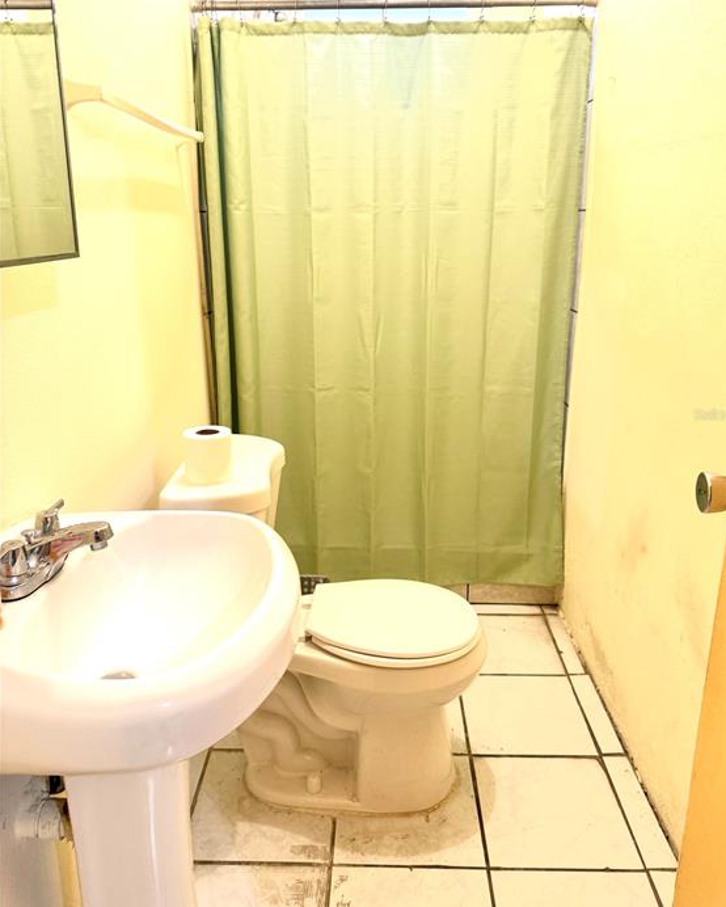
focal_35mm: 26
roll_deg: +1.0
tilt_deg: -14.9
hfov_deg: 54.9
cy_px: 414
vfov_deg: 65.9
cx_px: 376
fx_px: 698
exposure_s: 1/60
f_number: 1.78
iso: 200
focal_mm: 6.76
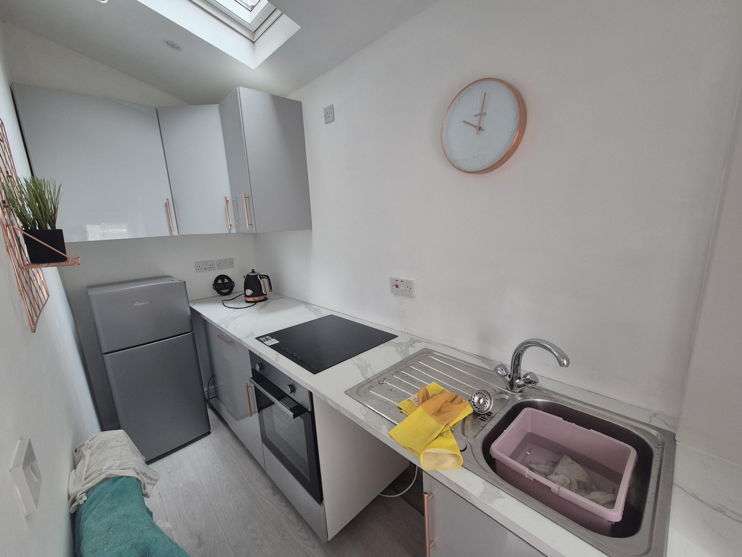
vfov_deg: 89.9
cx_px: 371
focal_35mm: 13
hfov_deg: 106.2
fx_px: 279
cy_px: 278
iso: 125
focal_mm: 2.2
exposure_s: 1/50
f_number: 2.2
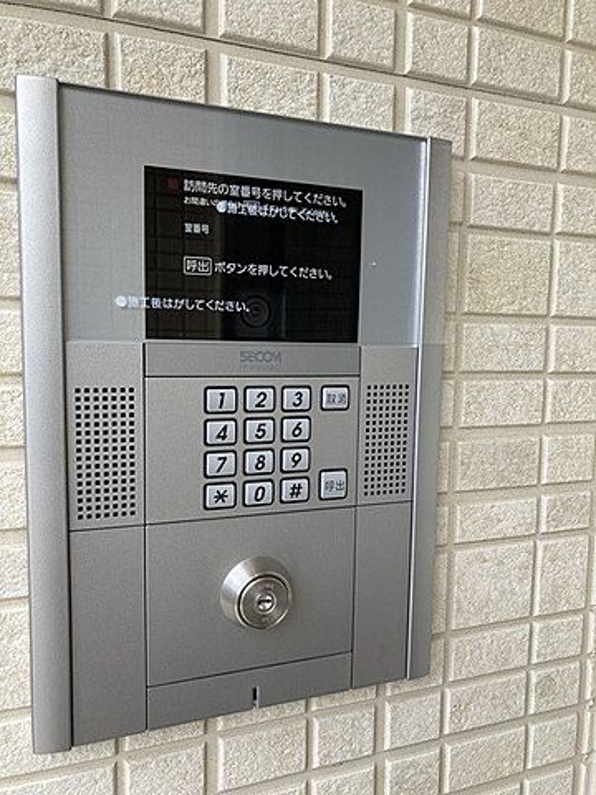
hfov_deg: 49.7
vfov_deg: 63.4
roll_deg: -1.0
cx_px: 298
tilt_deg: -6.7
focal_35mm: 28
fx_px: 643
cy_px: 398
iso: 20
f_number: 1.8
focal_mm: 3.99
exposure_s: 1/171
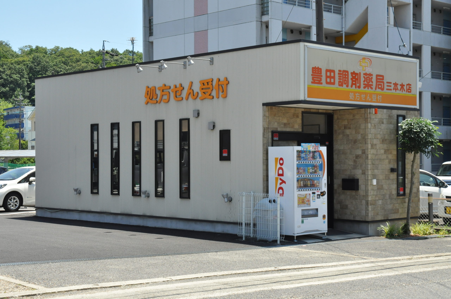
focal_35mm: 60
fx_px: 751
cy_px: 150
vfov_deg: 22.6
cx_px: 226
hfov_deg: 33.4
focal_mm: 40
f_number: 13
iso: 800
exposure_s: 1/640
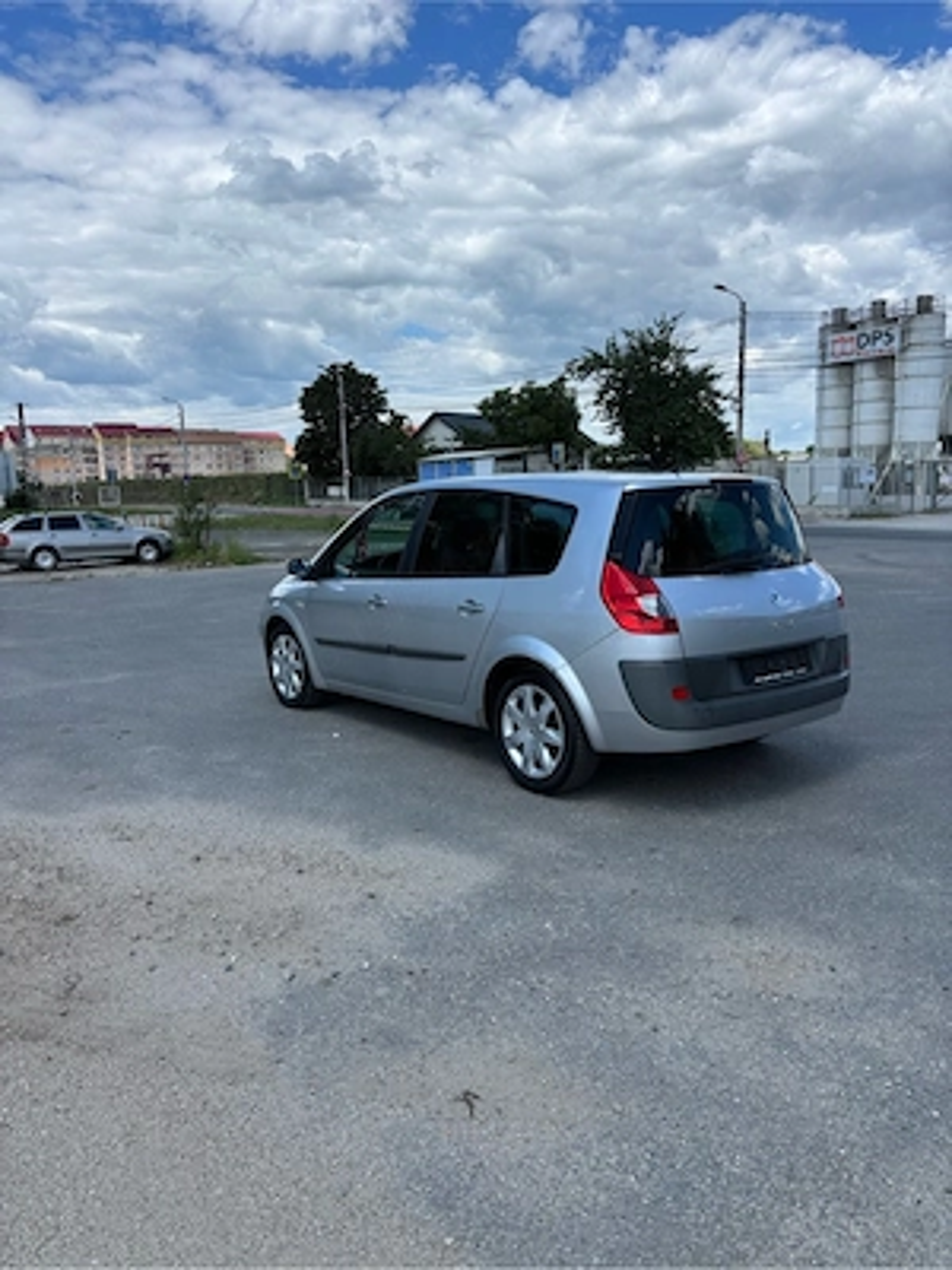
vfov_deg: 67.3
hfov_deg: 53.1
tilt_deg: -9.6
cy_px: 635
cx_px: 476
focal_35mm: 26
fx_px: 953
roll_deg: +0.2
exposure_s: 1/3413
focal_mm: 5.96
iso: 50
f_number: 1.6
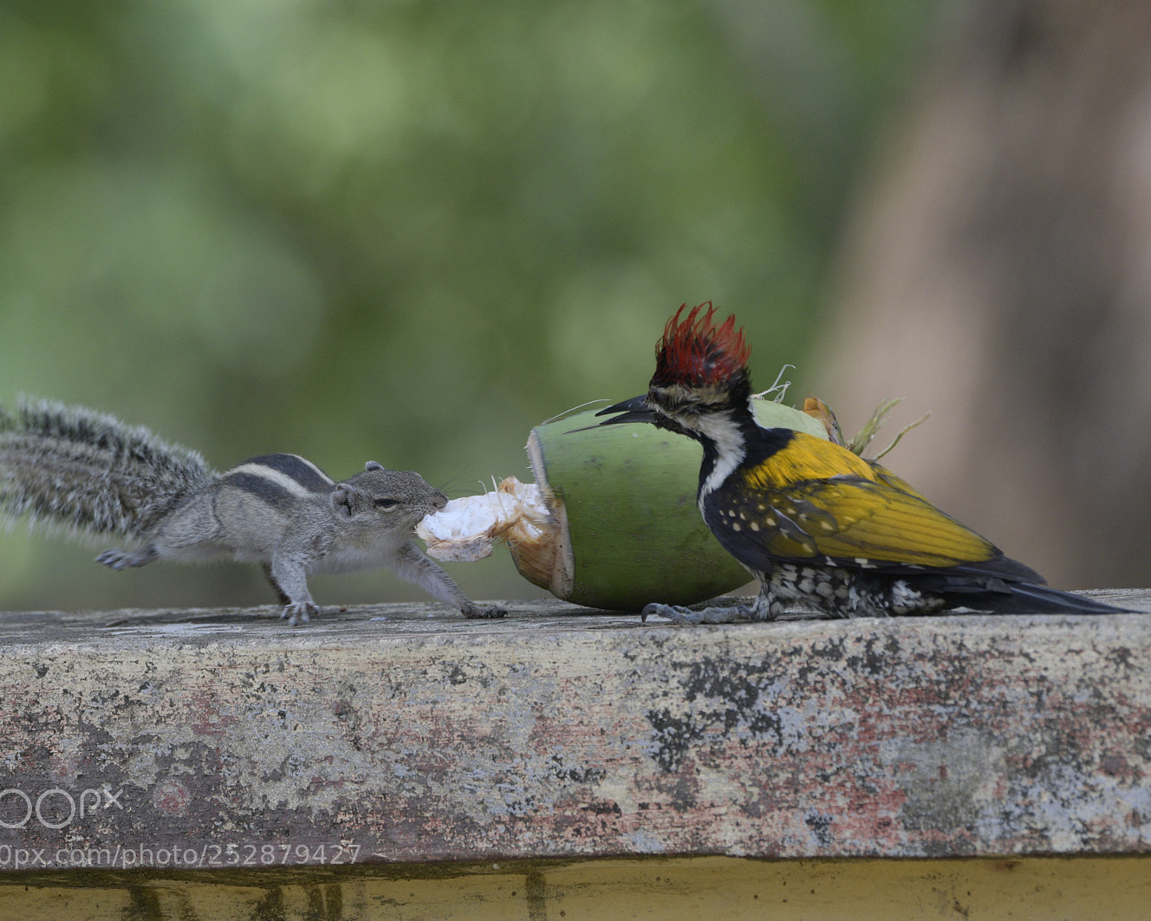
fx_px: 23681
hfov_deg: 2.8
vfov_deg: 2.2
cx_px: 602
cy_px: 461
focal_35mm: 695
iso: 320
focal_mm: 410
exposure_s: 1/400
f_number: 7.1
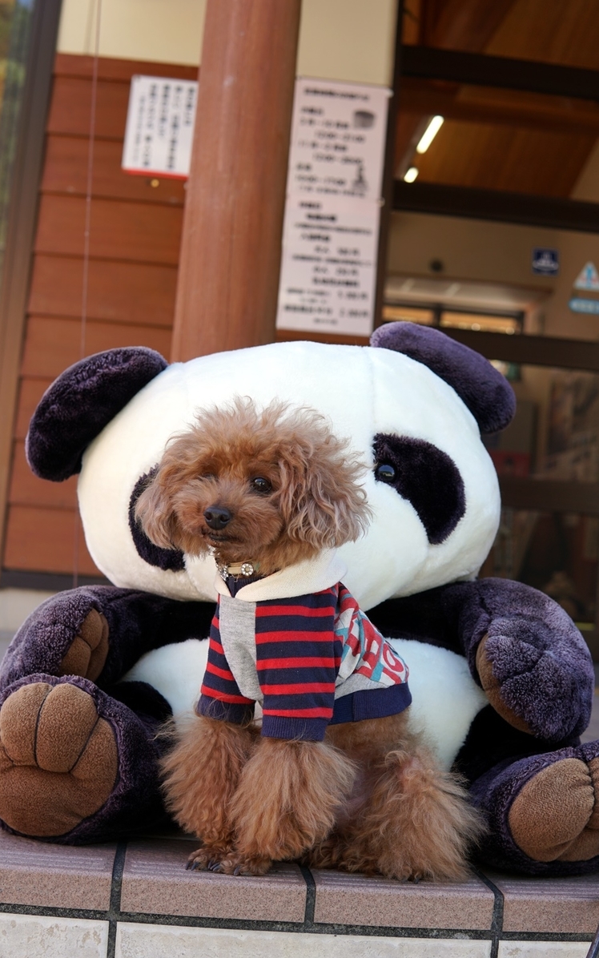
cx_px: 301
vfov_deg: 43.5
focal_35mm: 46
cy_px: 479
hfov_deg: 28.0
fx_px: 1201
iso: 100
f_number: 4
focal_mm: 30
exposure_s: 1/160
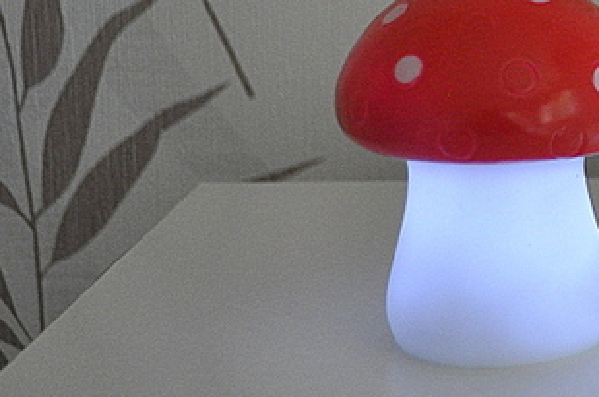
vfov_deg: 12.8
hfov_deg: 17.9
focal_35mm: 105
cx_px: 834
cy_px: -10
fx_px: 1744
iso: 800
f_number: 4
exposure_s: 1/60
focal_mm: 24
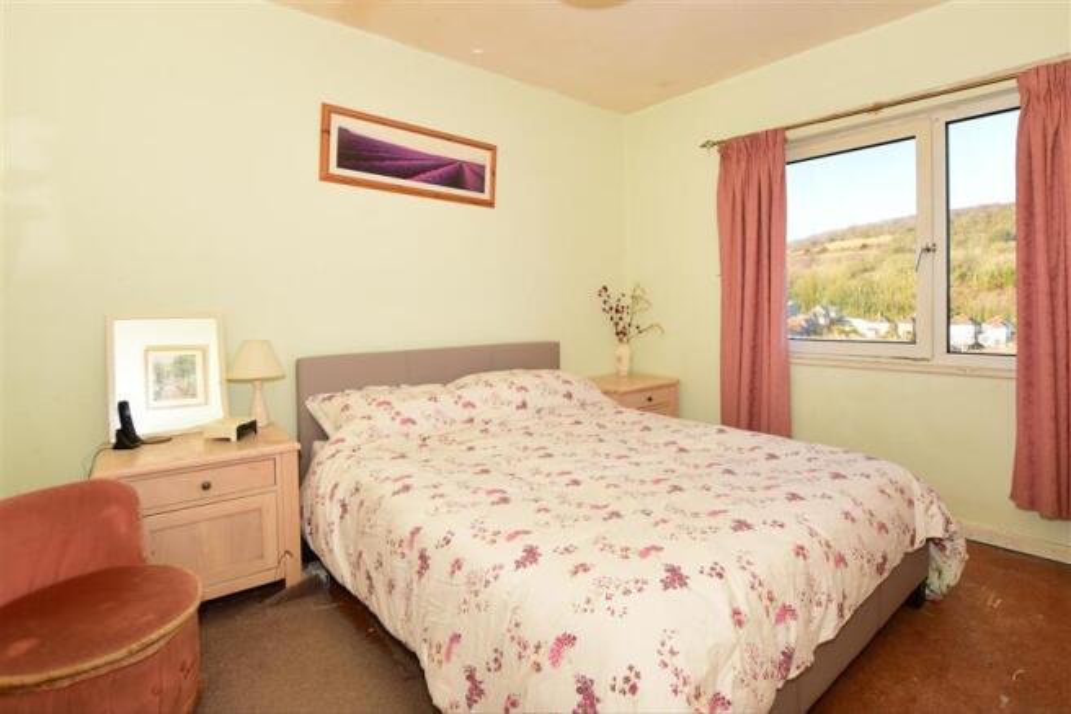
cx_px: 536
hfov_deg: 100.4
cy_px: 357
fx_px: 446
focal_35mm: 15
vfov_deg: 77.3
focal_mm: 10
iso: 400
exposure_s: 1/200
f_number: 9
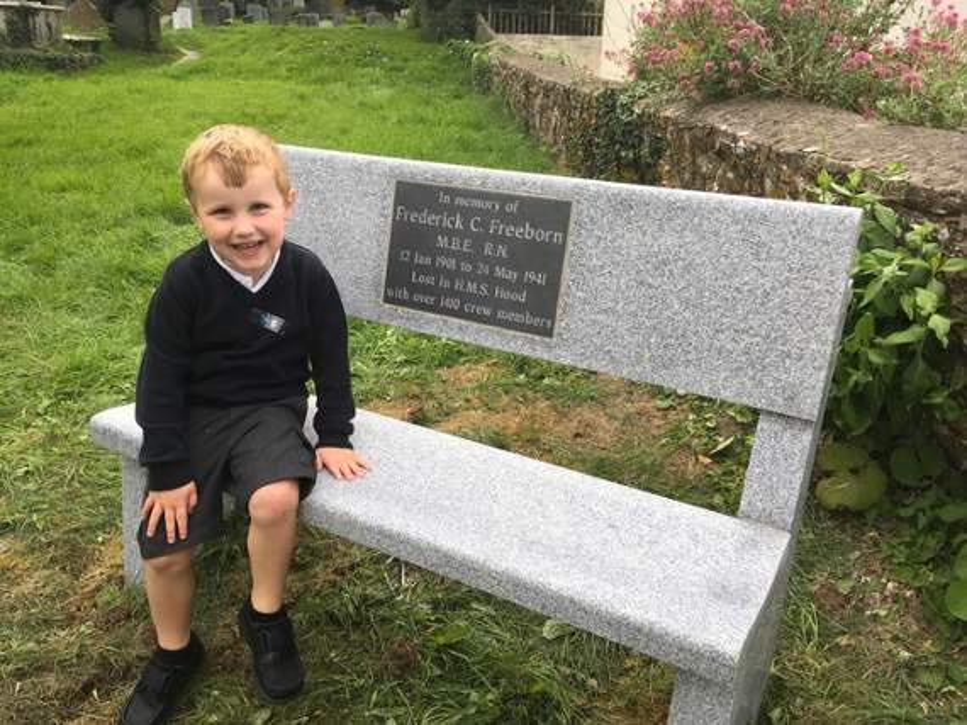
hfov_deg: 61.7
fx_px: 810
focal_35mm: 29
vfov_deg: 48.2
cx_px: 484
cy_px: 362
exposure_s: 1/377
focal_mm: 4.15
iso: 25
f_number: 2.2
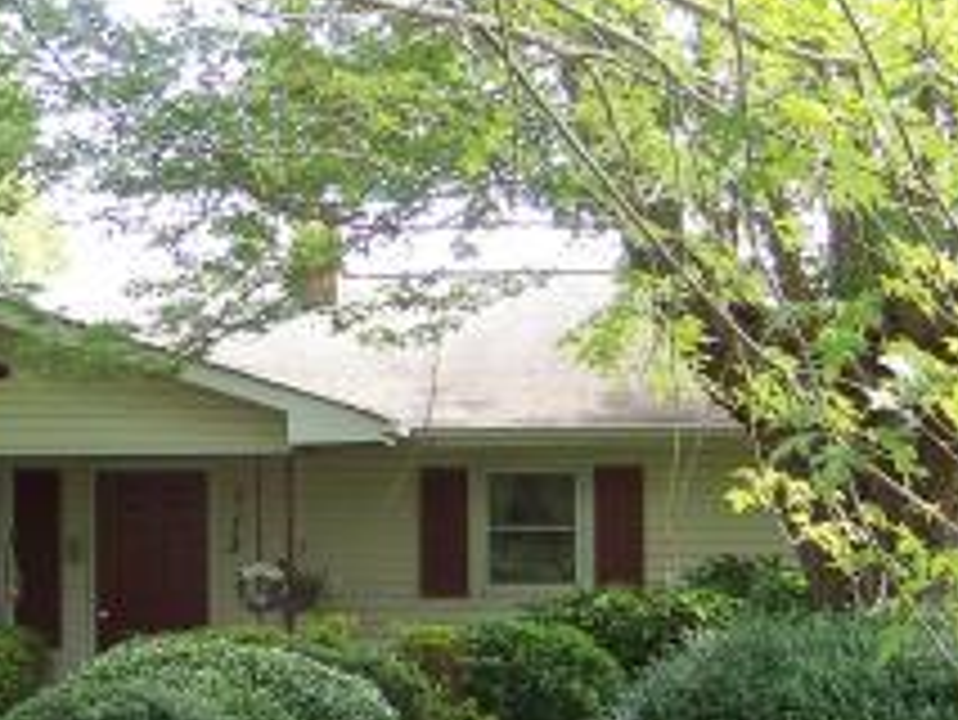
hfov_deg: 19.9
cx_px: 243
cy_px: 346
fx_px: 2714
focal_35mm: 98
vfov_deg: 15.1
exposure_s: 1/80
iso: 67
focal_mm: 5.85
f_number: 2.8
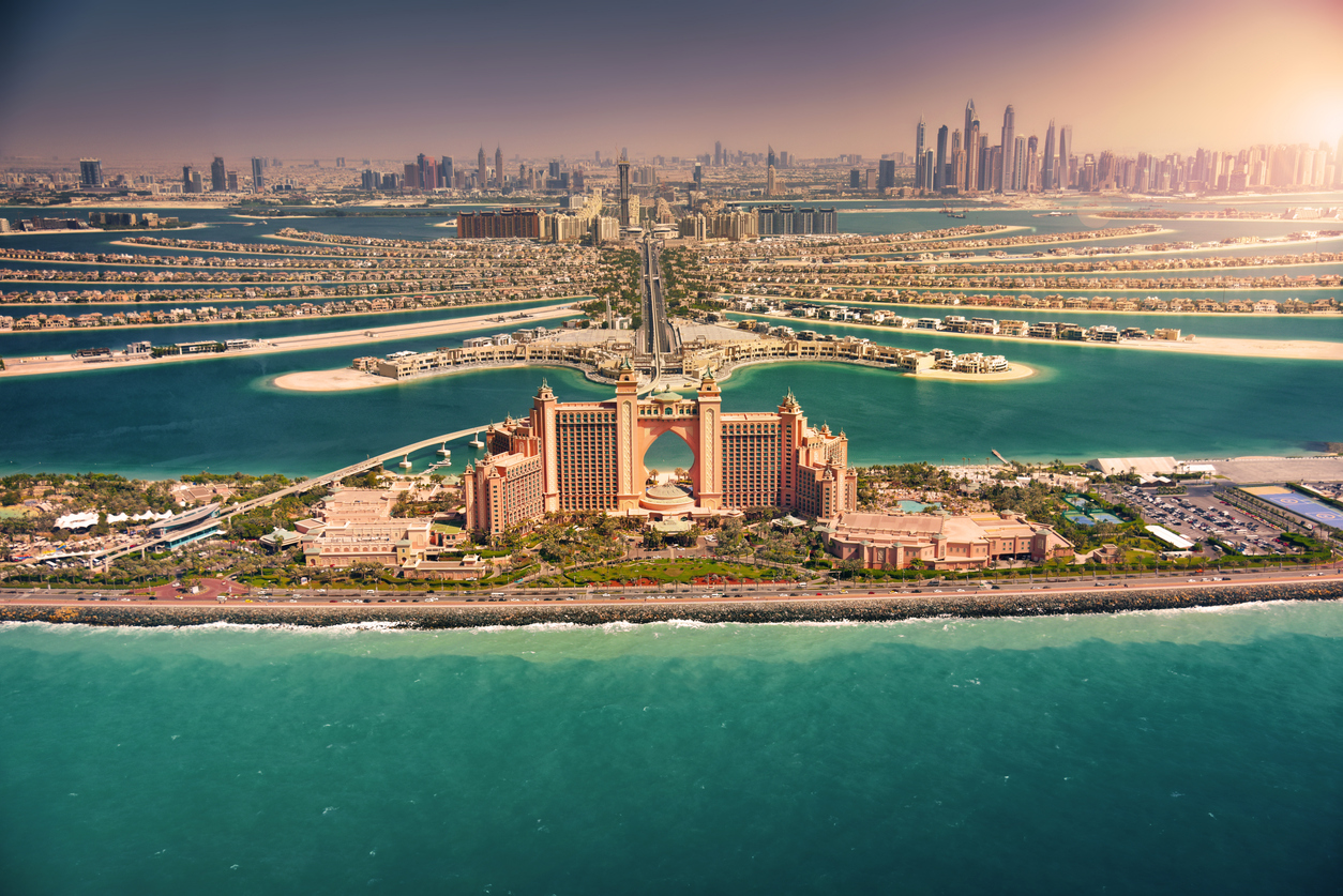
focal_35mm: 35
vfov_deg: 37.9
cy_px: 448
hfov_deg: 54.4
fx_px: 1306
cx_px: 672
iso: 250
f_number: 4
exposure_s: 1/2000
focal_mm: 35
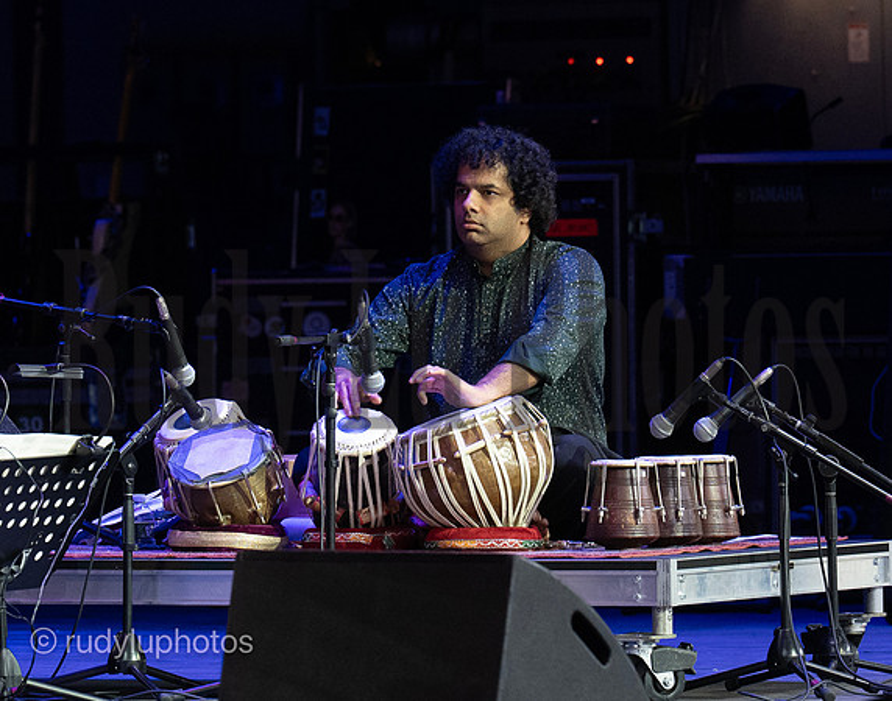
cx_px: 445
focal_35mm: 416
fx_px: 10921
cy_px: 428
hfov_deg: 4.7
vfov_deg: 3.7
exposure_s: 1/200
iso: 3200
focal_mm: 200
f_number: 5.6
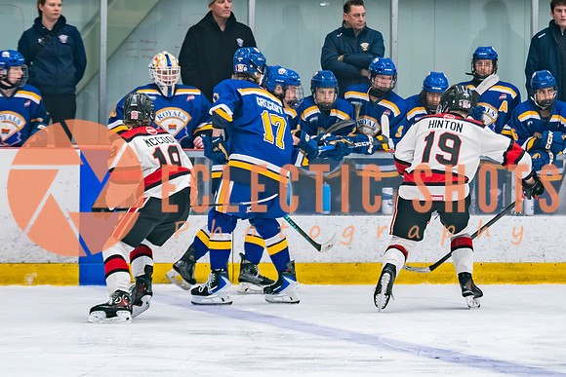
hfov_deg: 8.9
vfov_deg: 6.0
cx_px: 374
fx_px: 3618
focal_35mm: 230
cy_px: 273
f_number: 2.8
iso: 1250
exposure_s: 1/640
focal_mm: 102
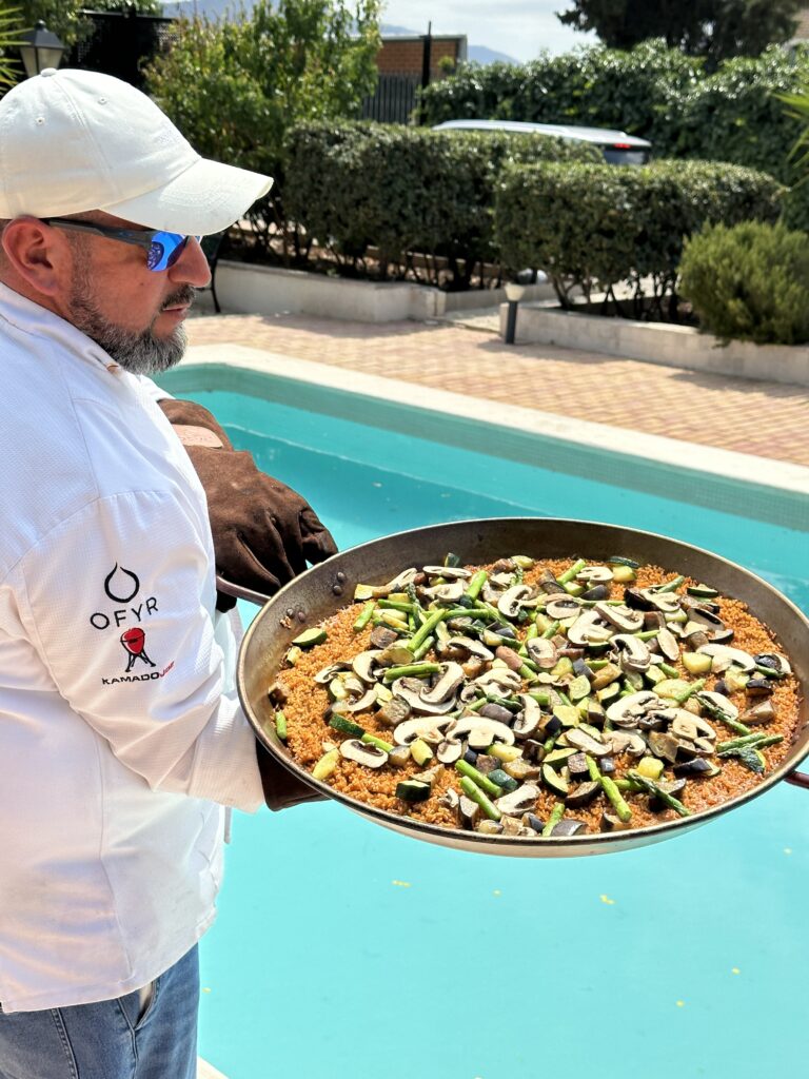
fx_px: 1496
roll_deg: -3.6
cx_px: 404
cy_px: 540
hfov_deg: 30.3
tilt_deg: -14.9
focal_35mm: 48
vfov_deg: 39.7
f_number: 1.78
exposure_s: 1/5556
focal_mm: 6.86
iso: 64
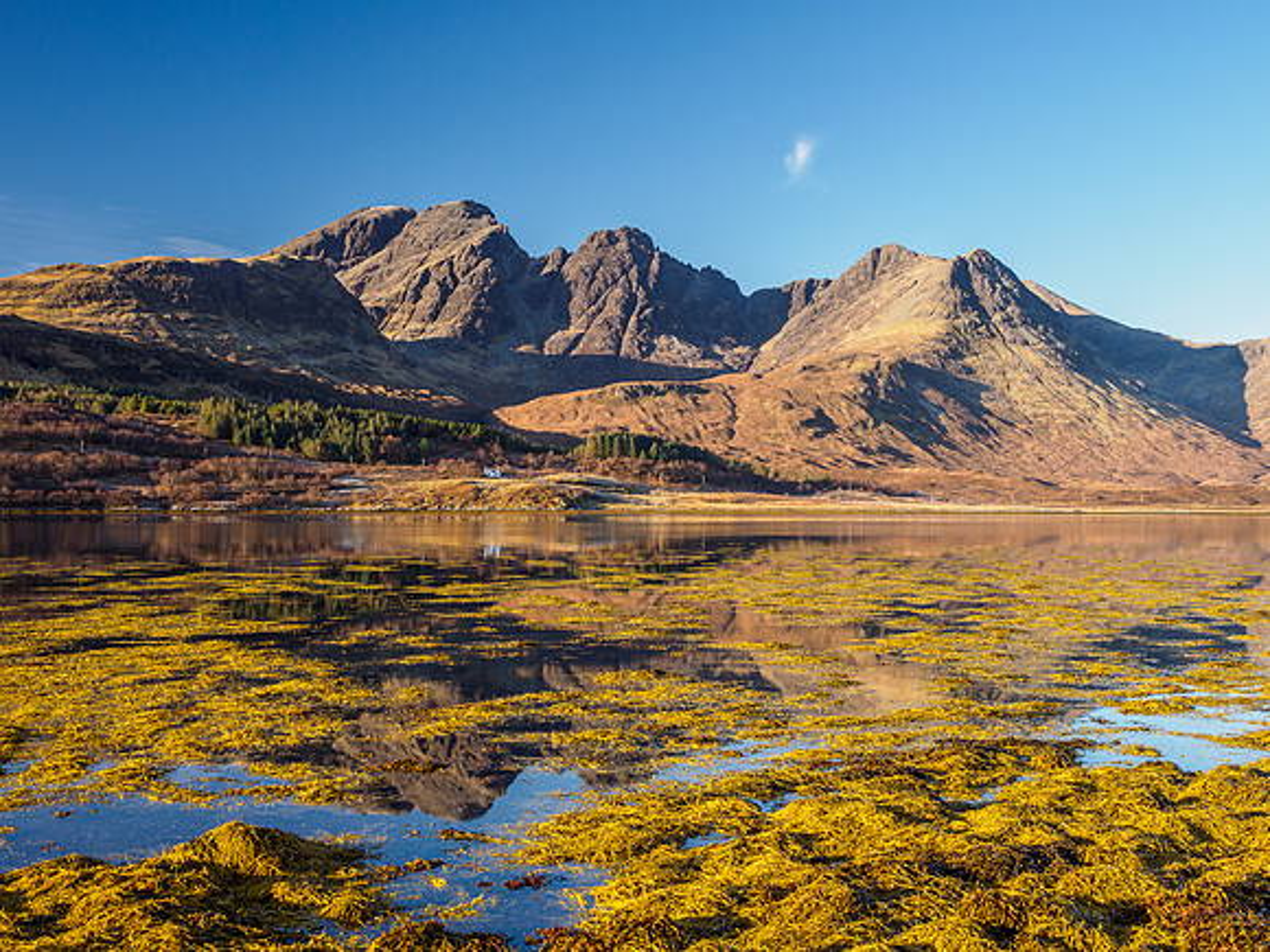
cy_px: 476
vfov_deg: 37.7
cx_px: 635
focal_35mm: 38
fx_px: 1394
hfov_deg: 49.0
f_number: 7.1
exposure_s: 1/50
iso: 200
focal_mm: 19
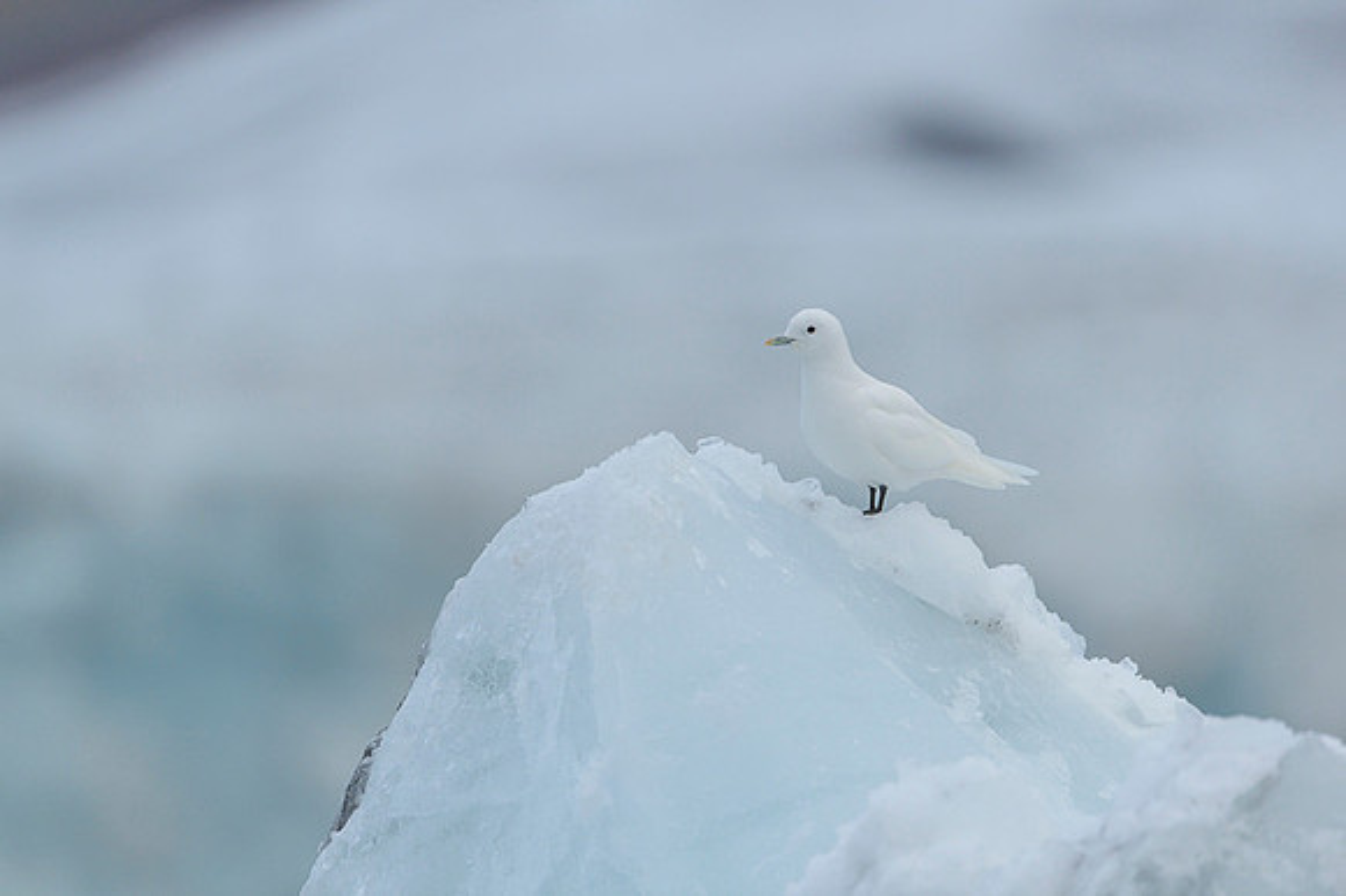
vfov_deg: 2.7
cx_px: 673
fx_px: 18683
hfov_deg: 4.1
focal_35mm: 500
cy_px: 448
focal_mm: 500
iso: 1600
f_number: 4
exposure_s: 1/1600
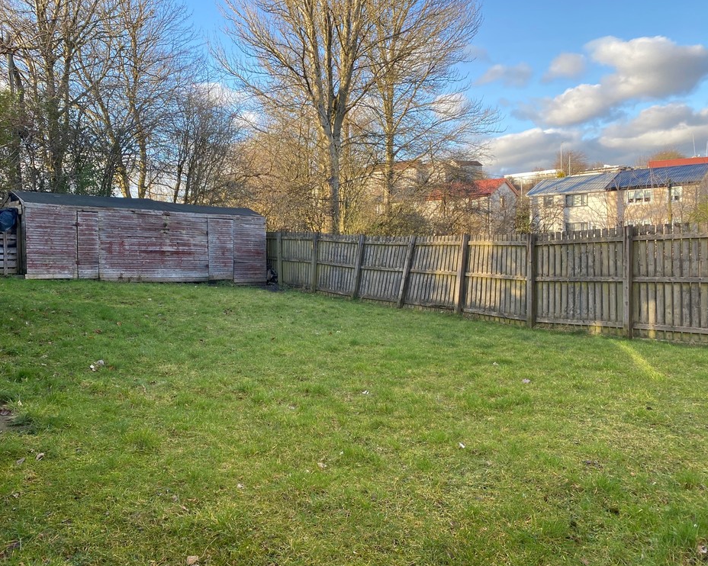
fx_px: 587
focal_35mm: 28
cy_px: 290
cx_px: 329
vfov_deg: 51.5
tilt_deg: -5.1
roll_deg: +2.0
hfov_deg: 62.2
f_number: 1.8
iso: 32
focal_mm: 4.25
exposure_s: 1/385
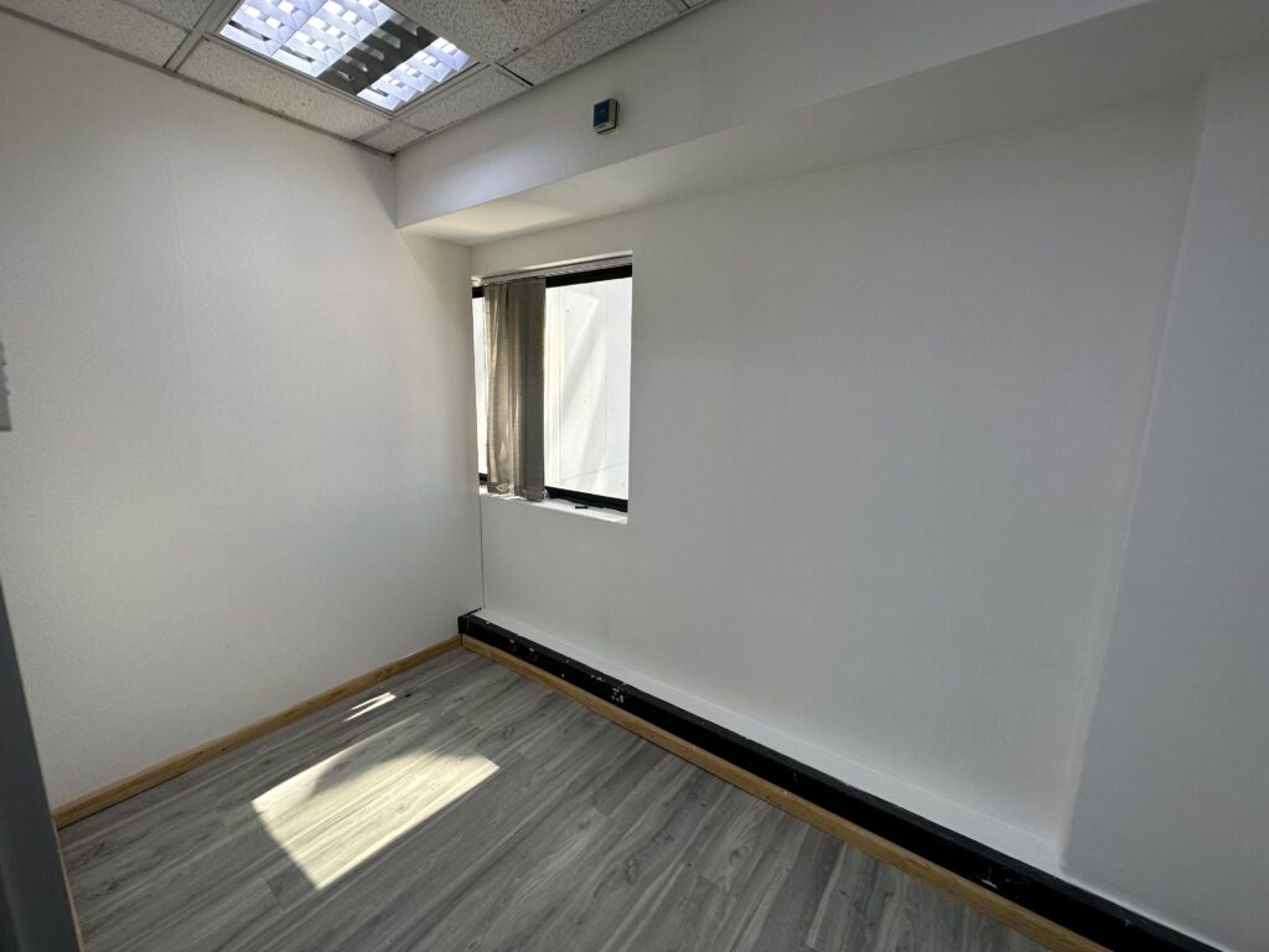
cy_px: 476
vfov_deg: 85.7
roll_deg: +0.0
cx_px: 634
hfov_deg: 102.1
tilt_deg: -11.3
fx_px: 513
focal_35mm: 14
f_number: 2.2
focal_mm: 2.22
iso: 80
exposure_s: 1/100
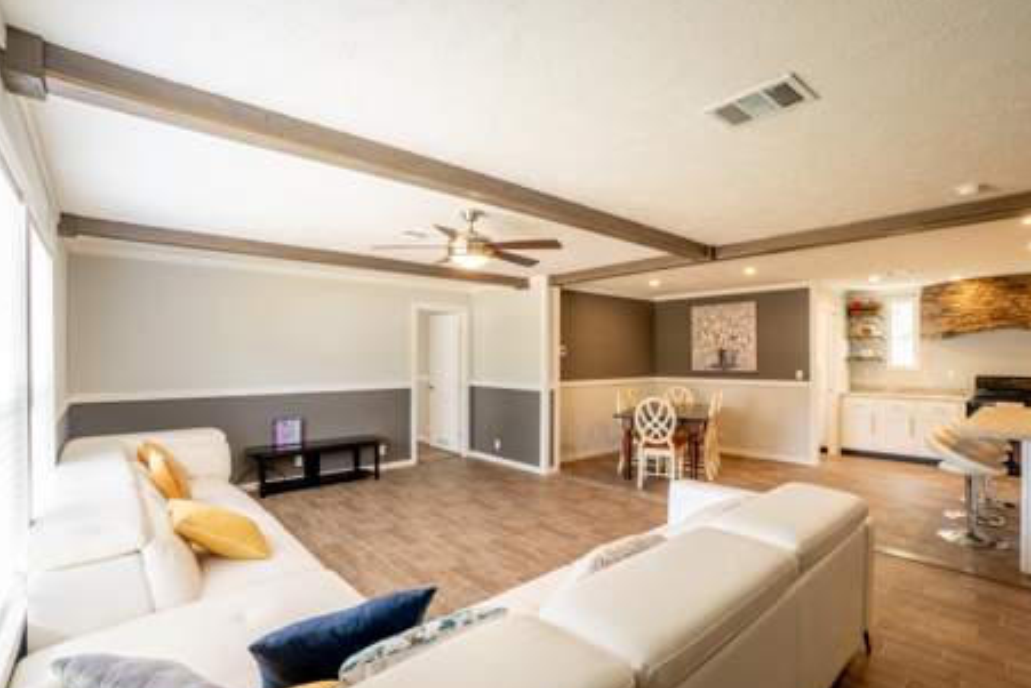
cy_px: 352
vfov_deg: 73.8
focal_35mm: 16
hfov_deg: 96.6
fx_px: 458
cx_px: 540
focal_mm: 10
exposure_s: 1/4
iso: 100
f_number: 8
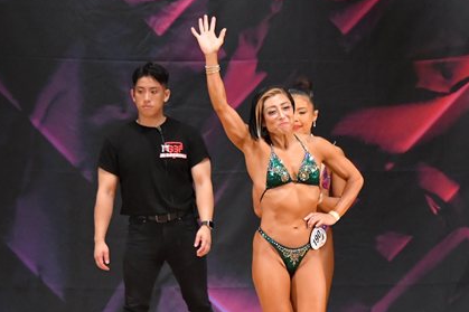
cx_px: 357
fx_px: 4870
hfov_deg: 5.5
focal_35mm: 374
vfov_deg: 3.7
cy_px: 245
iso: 6400
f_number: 5.6
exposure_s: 1/400
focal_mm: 135
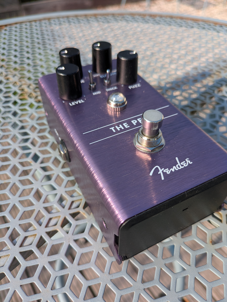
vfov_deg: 69.4
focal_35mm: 25
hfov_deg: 54.9
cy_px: 151
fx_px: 218
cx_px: 114
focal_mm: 5.43
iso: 52
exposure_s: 1/1449
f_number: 1.89
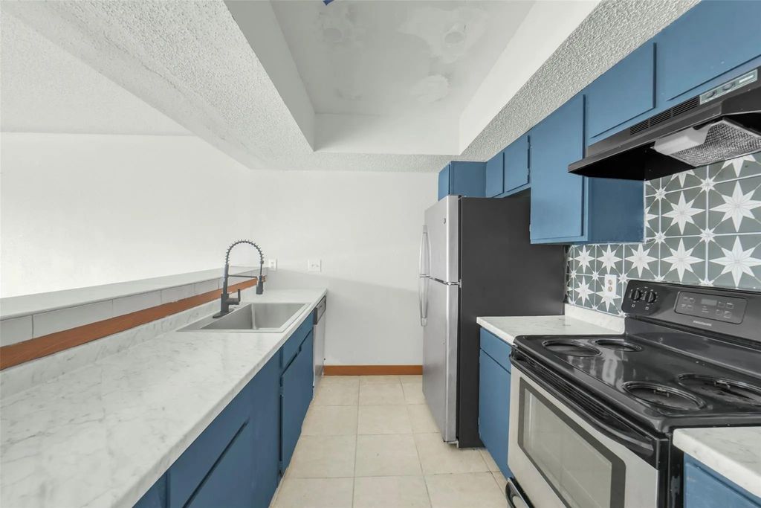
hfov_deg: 104.2
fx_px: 296
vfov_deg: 81.2
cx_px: 380
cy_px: 254
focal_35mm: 14
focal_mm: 14
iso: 500
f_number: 11
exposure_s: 1/1.25
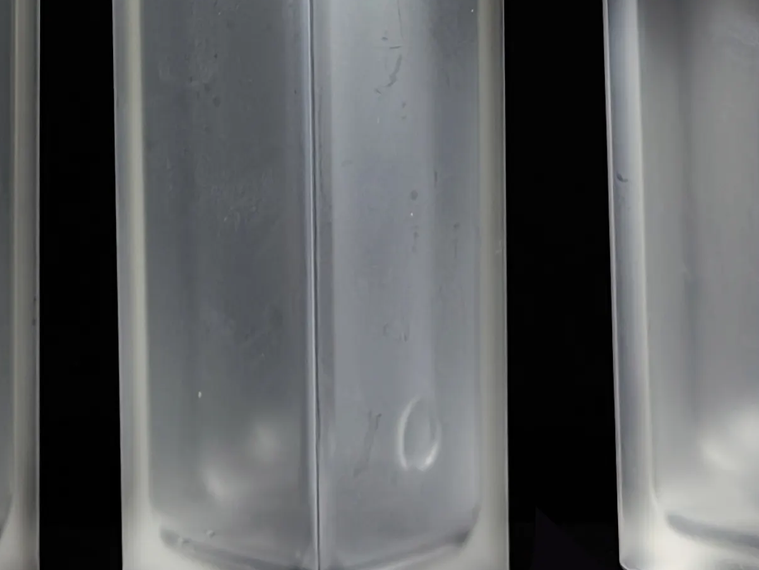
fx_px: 2018
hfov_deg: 21.2
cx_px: 221
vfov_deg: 15.1
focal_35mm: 92
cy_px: -231
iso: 50
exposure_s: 1/14.3
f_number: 1.9
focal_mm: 5.52
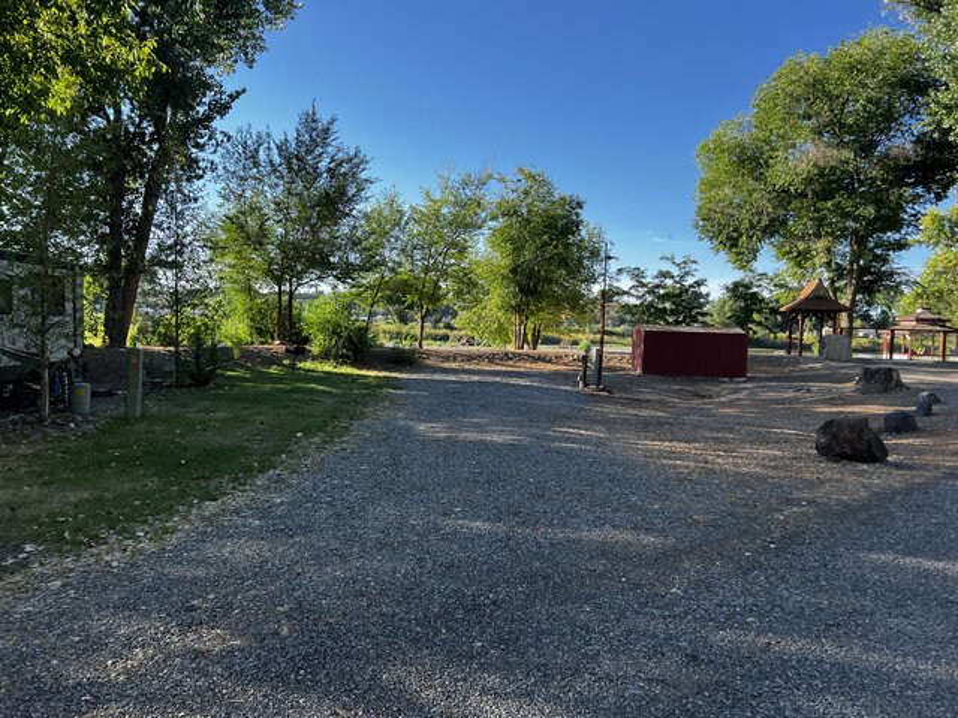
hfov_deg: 67.3
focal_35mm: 26
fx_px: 720
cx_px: 479
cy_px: 359
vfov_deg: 53.1
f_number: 1.5
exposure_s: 1/1326
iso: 50
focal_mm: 5.7
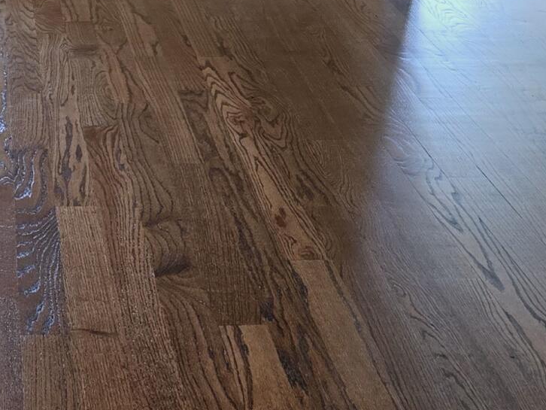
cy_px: -272
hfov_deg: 20.2
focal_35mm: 95
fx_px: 1499
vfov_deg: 14.2
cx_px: 33
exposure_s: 1/120
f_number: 1.8
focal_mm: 5.4
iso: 64
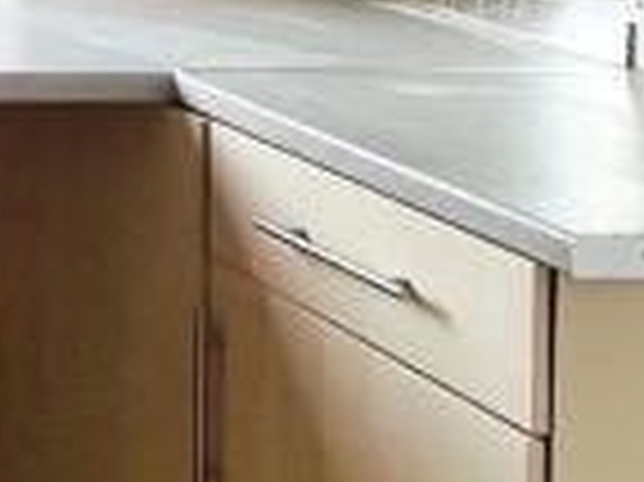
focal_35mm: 93
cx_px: -901
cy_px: -234
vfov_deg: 14.8
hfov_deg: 14.3
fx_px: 1729
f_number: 1.8
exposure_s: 1/138
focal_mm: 1.57
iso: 32
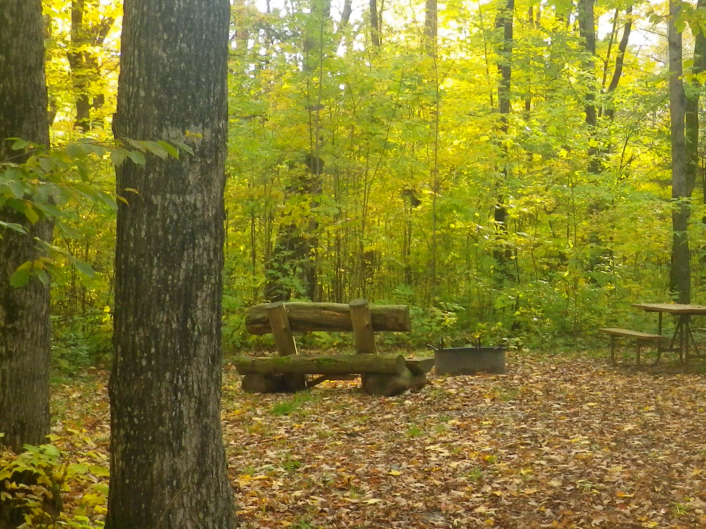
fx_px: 1469
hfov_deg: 26.4
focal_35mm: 72
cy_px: 262
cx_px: 599
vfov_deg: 20.4
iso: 160
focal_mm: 6.1
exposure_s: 1/50
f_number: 3.8
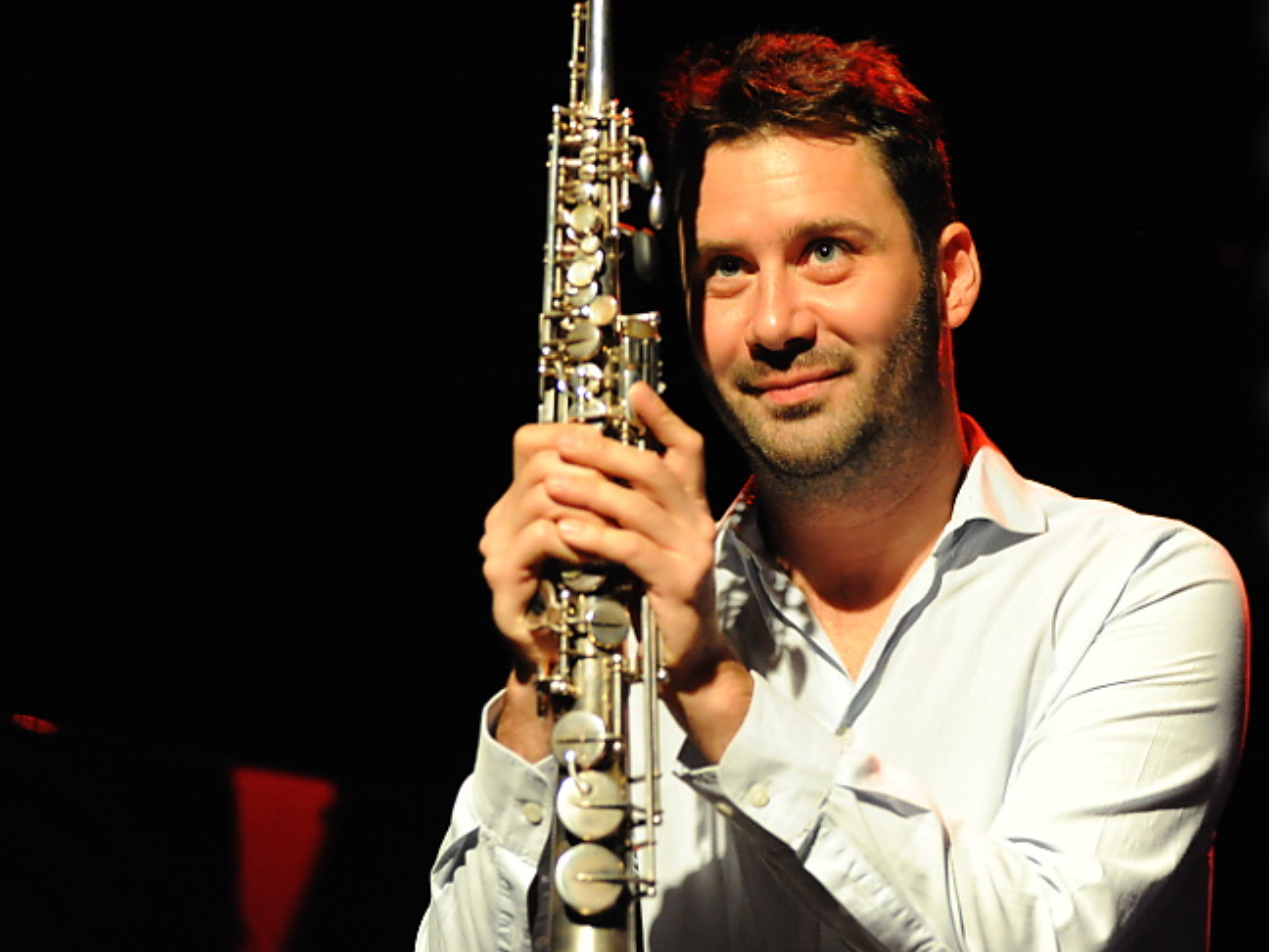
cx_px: 603
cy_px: 478
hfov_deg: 12.4
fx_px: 5829
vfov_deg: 9.3
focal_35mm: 159
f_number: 2.8
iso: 6400
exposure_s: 1/160
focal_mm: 145
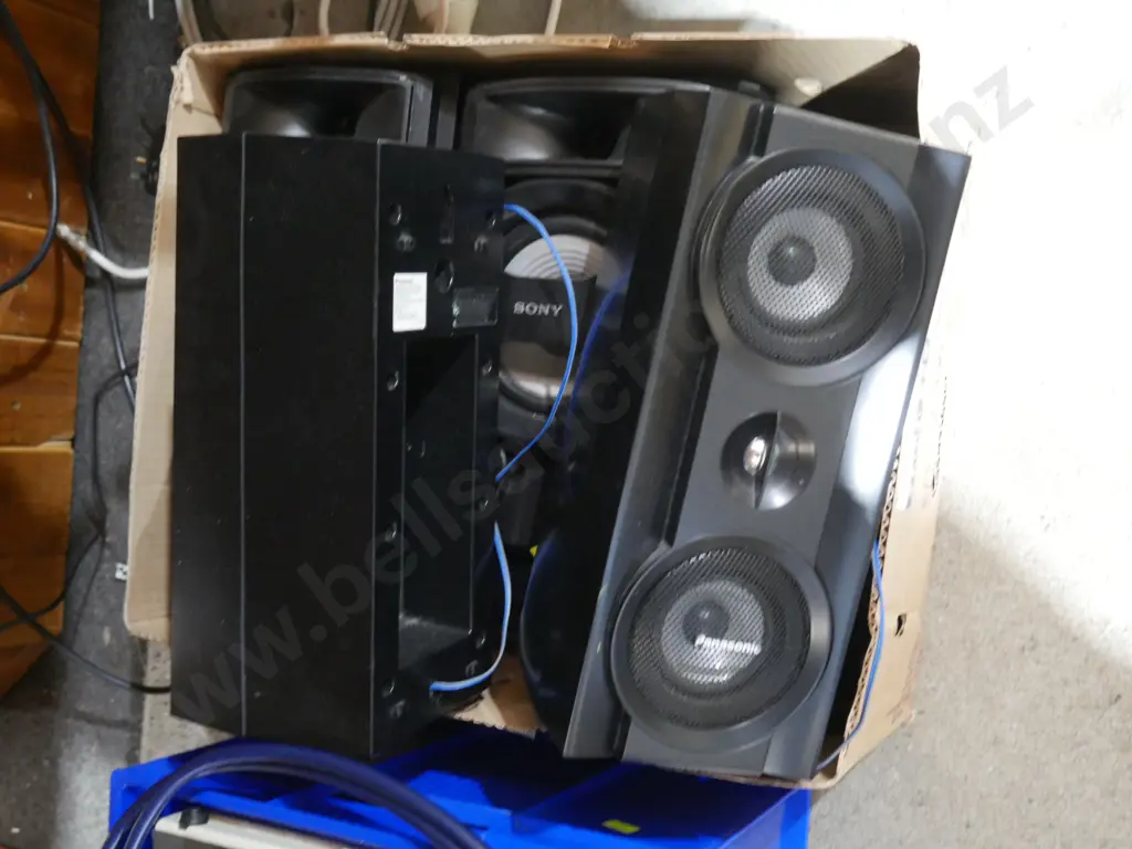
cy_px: 424
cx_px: 566
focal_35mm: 40
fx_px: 1308
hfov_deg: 46.8
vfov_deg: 36.0
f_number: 4.5
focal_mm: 20
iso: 3200
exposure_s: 1/15
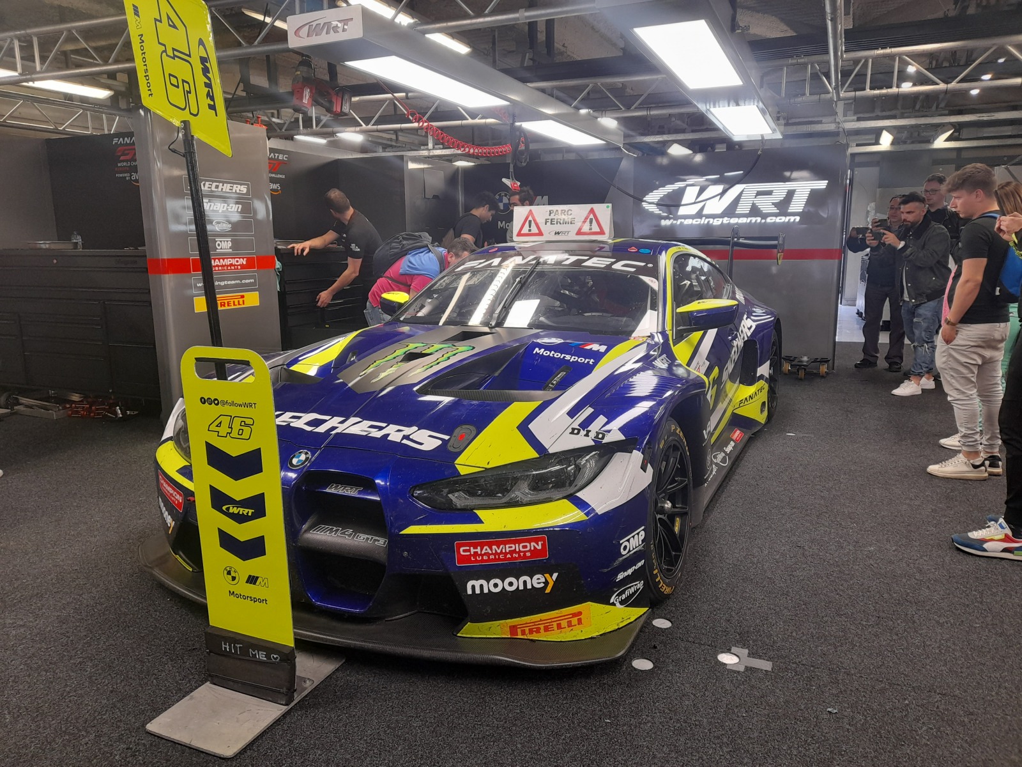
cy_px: 384
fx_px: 738
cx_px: 511
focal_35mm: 25
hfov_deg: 69.4
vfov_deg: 54.9
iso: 100
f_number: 2
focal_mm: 4.6
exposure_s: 1/50
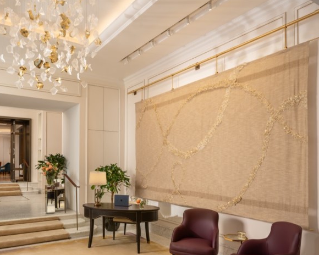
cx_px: 130
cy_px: 130
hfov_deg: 61.8
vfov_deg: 51.5
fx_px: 264
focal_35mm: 28
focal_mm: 24
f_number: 9
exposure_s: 1/5
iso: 200
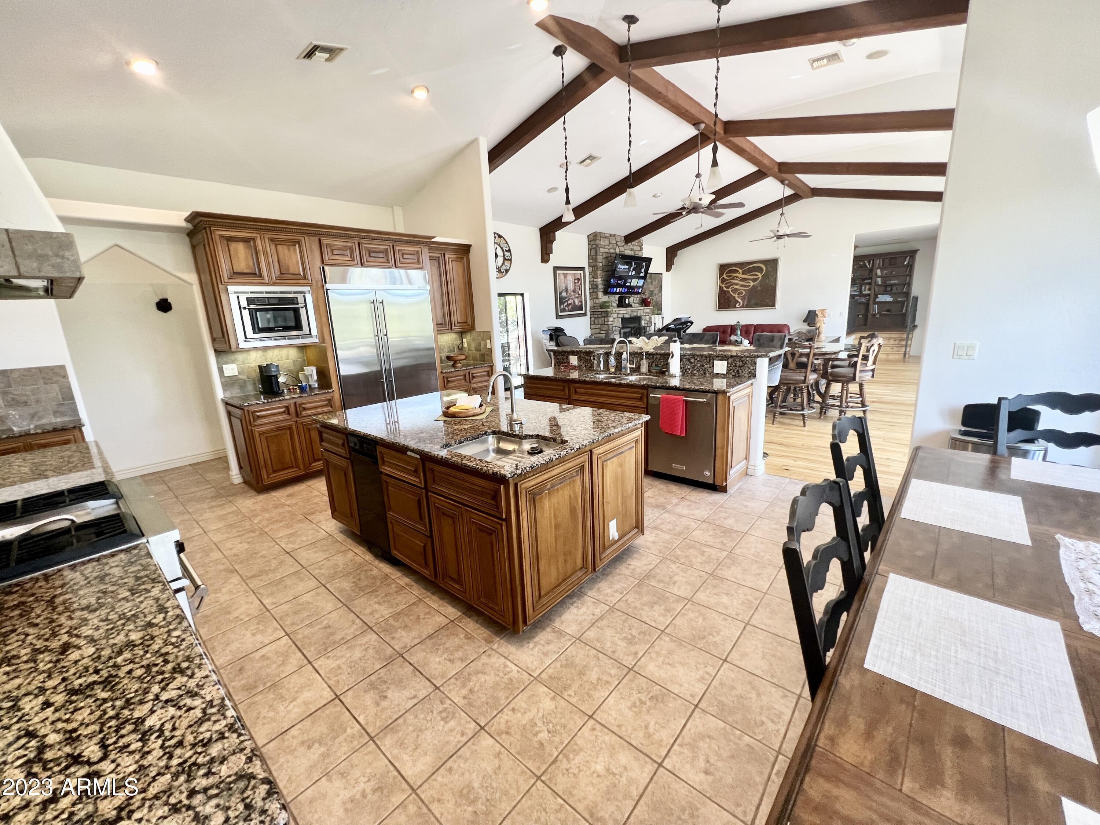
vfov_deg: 89.9
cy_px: 412
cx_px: 550
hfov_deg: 106.2
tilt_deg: -12.0
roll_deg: +2.5
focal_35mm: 13
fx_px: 413
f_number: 1.8
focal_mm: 1.57
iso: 125
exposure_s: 1/60
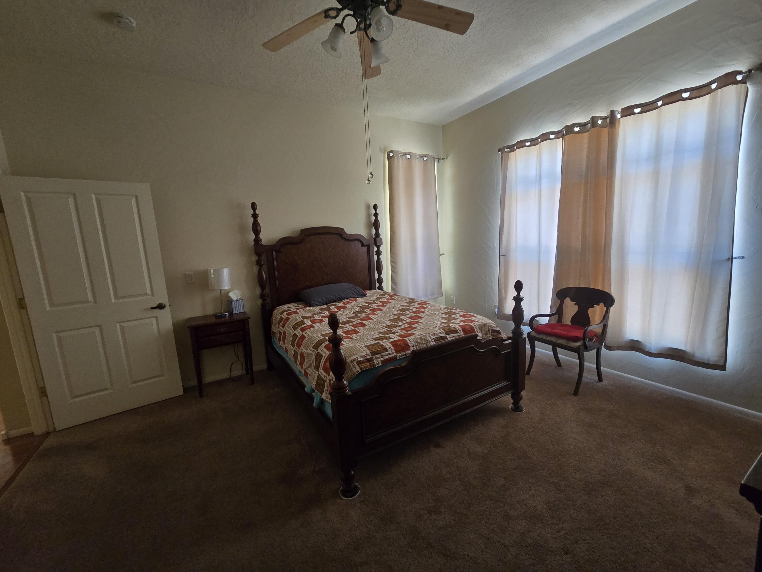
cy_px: 286
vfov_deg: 89.9
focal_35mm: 13
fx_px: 286
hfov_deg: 106.2
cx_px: 381
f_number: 2.2
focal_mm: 2.2
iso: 400
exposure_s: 1/60
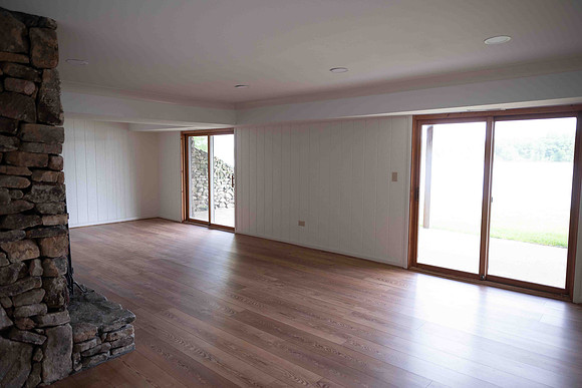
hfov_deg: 73.7
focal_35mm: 24
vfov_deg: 53.2
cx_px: 291
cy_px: 194
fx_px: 388
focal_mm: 24
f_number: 2.5
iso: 640
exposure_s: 1/250
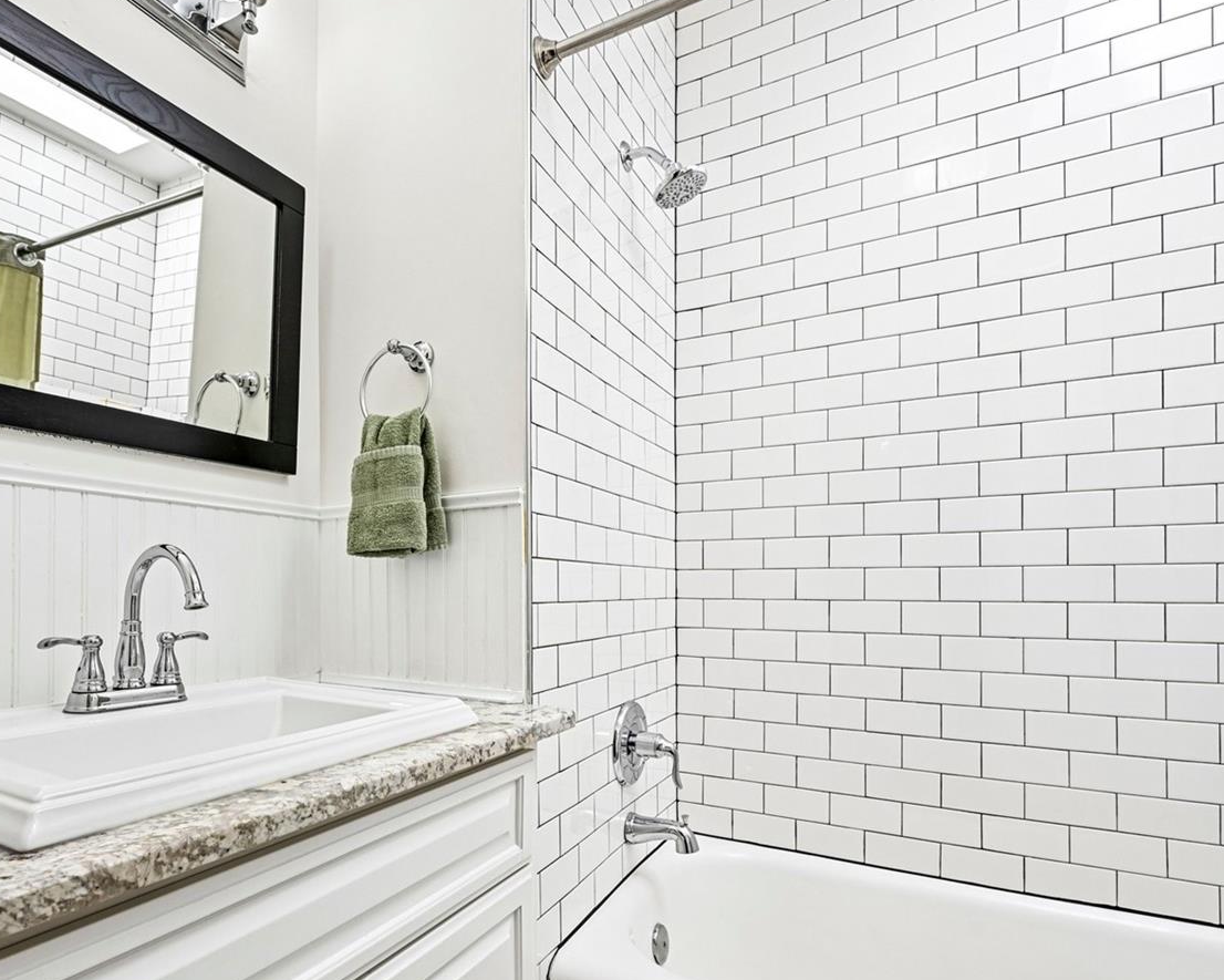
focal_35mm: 19
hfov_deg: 82.7
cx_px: 522
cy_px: 575
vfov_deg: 70.3
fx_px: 688
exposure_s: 1/20
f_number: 8
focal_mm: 14
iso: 64
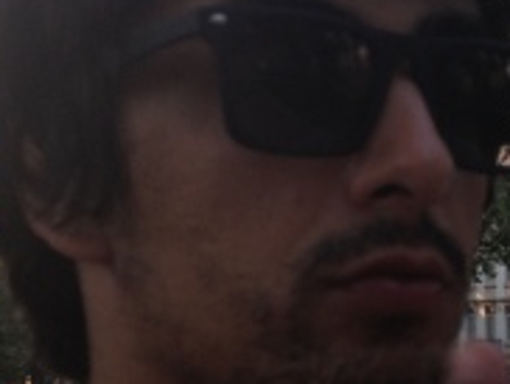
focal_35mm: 96
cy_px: 397
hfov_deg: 19.7
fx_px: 1416
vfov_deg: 15.1
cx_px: 527
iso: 50
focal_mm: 4.28
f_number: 2.4
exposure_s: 1/152
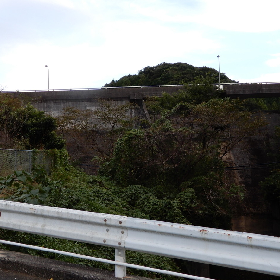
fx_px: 494
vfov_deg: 31.6
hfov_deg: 31.5
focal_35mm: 54
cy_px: 141
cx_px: 174
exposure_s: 1/50
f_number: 4
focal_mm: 8
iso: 80
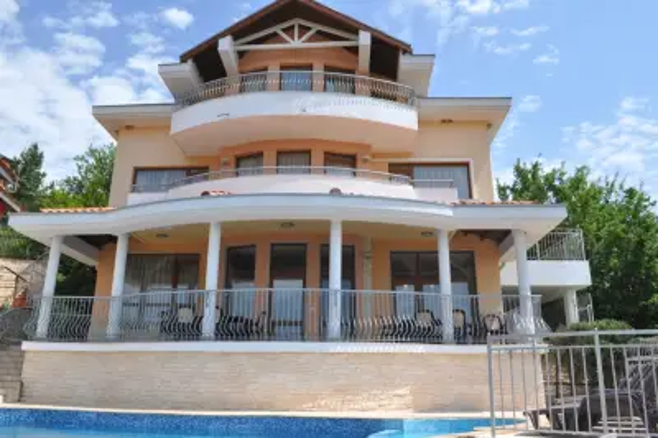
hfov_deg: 67.4
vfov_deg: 47.9
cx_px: 329
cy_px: 219
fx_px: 493
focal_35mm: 27
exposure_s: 1/400
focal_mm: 18
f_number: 10
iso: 200
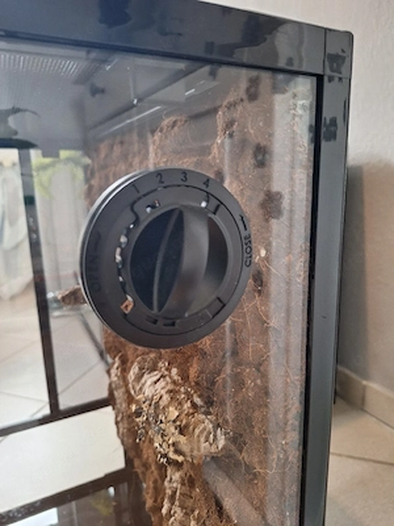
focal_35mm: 23
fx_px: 349
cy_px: 263
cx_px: 197
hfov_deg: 58.9
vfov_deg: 73.9
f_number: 1.8
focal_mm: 5.54
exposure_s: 1/25
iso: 320
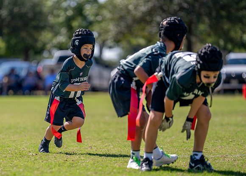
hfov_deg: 7.8
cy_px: 99
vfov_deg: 5.6
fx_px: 1799
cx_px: 83
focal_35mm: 258
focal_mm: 188
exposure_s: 1/2500
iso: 200
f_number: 2.8
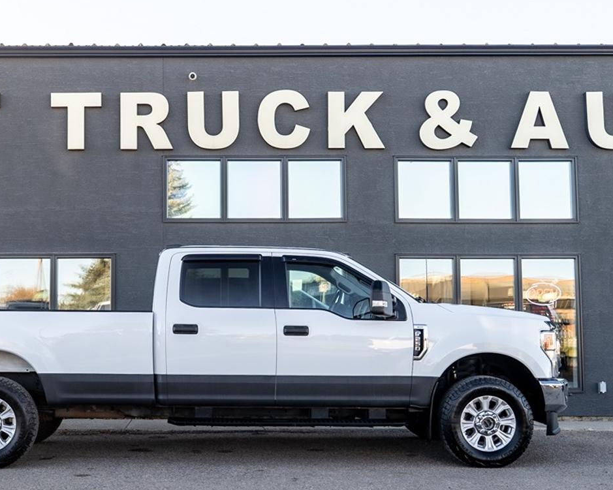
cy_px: 253
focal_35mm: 50
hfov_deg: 36.9
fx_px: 907
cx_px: 196
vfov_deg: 30.2
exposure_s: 1/125
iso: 100
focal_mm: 30
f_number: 4
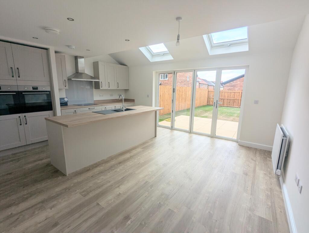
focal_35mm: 16
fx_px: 143
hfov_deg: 94.4
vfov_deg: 78.2
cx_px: 154
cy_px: 116
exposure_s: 1/1021
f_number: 2.2
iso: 61
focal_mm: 2.35
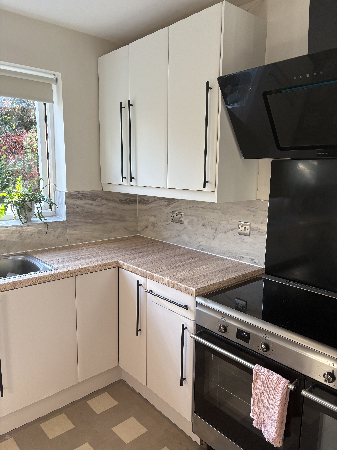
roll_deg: -0.9
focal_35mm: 26
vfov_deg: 67.3
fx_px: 337
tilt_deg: -8.3
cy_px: 225
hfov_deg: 53.1
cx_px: 168
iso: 100
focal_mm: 5.96
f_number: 1.6
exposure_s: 1/111
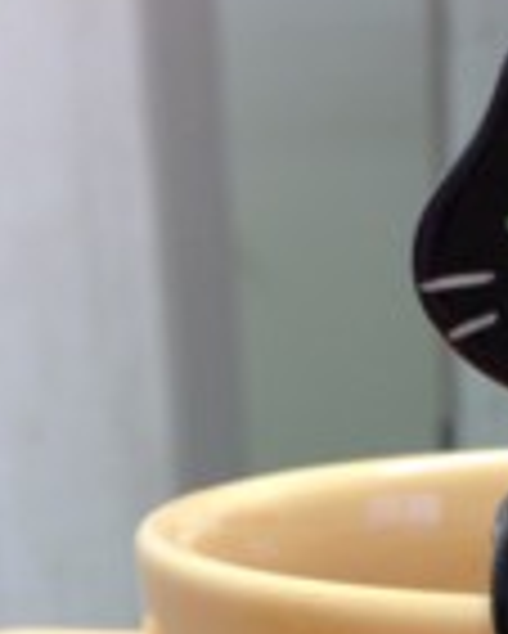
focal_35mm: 103
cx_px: 535
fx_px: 1934
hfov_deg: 14.7
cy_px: 791
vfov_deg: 17.6
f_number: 2.4
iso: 50
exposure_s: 1/20
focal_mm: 4.13
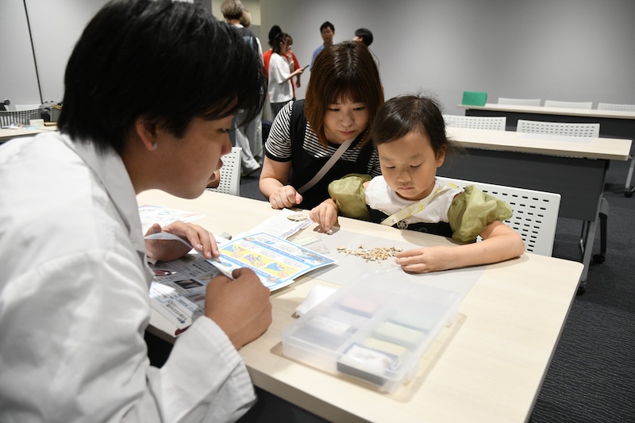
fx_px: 423
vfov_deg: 53.1
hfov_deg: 73.8
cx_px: 318
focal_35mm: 24
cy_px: 212
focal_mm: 16
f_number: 3.2
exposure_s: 1/250
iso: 1250
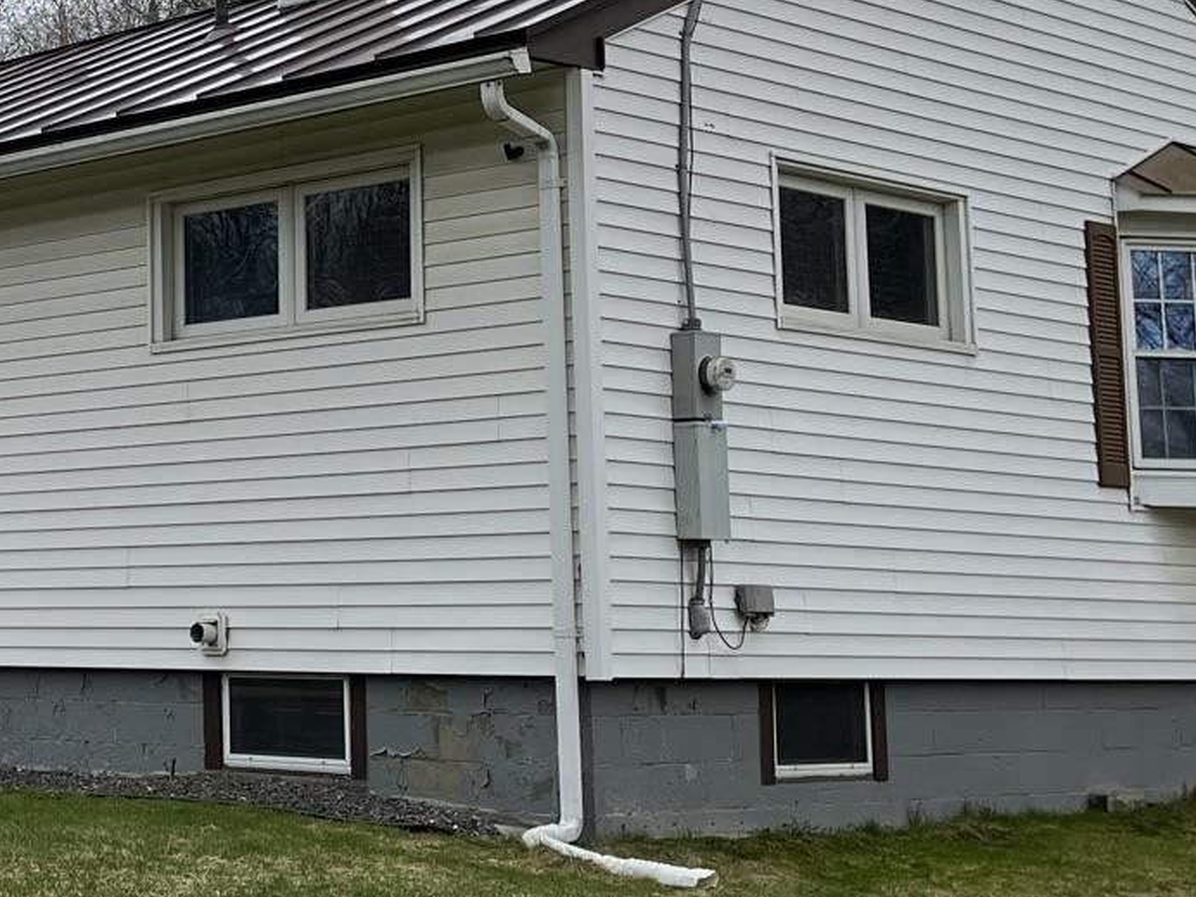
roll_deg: +0.0
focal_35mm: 77
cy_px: 273
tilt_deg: +6.8
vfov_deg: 19.1
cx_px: -142
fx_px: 2660
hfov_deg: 23.6
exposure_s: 1/4016
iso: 50
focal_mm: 5.1
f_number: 1.6
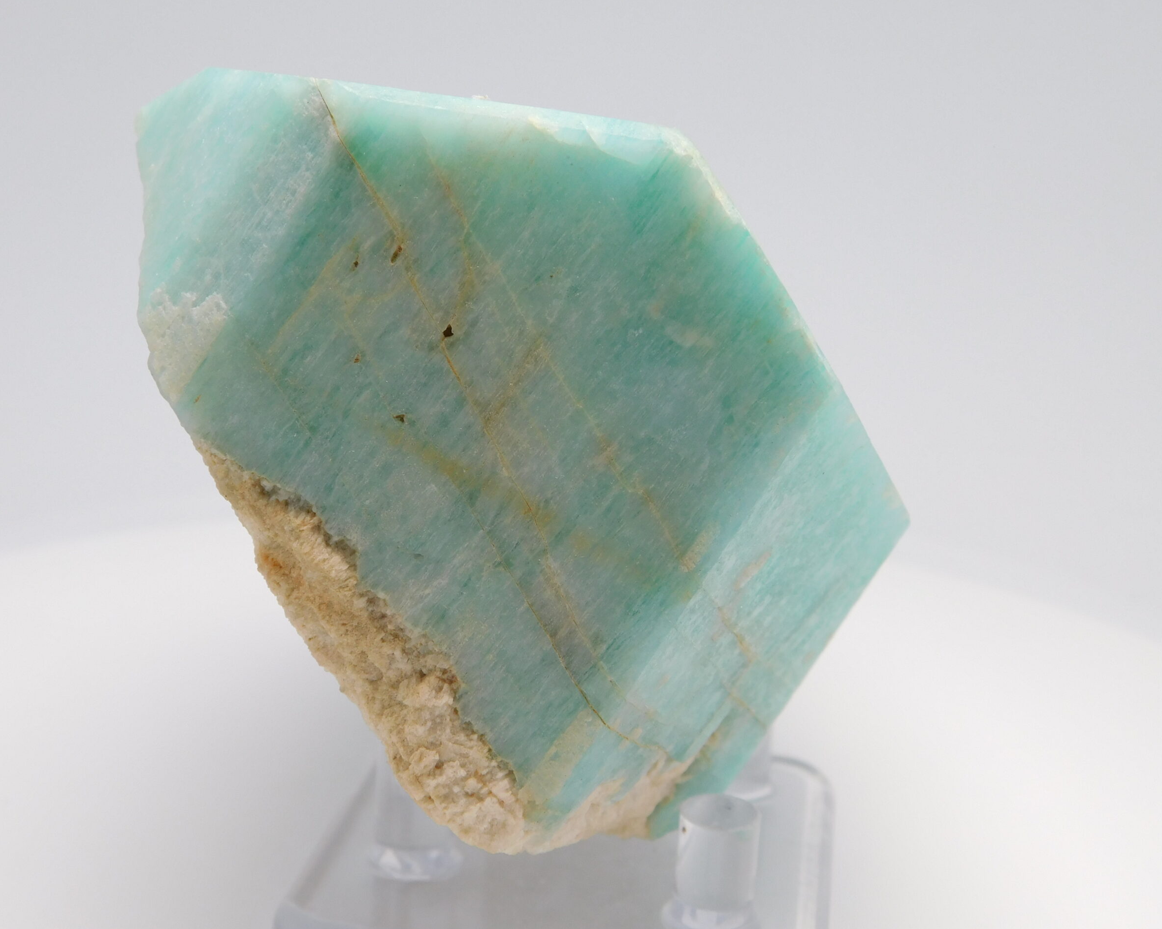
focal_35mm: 54
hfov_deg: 34.7
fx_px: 1857
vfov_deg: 28.1
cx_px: 558
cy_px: 459
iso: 125
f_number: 3.8
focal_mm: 9
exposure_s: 1/160
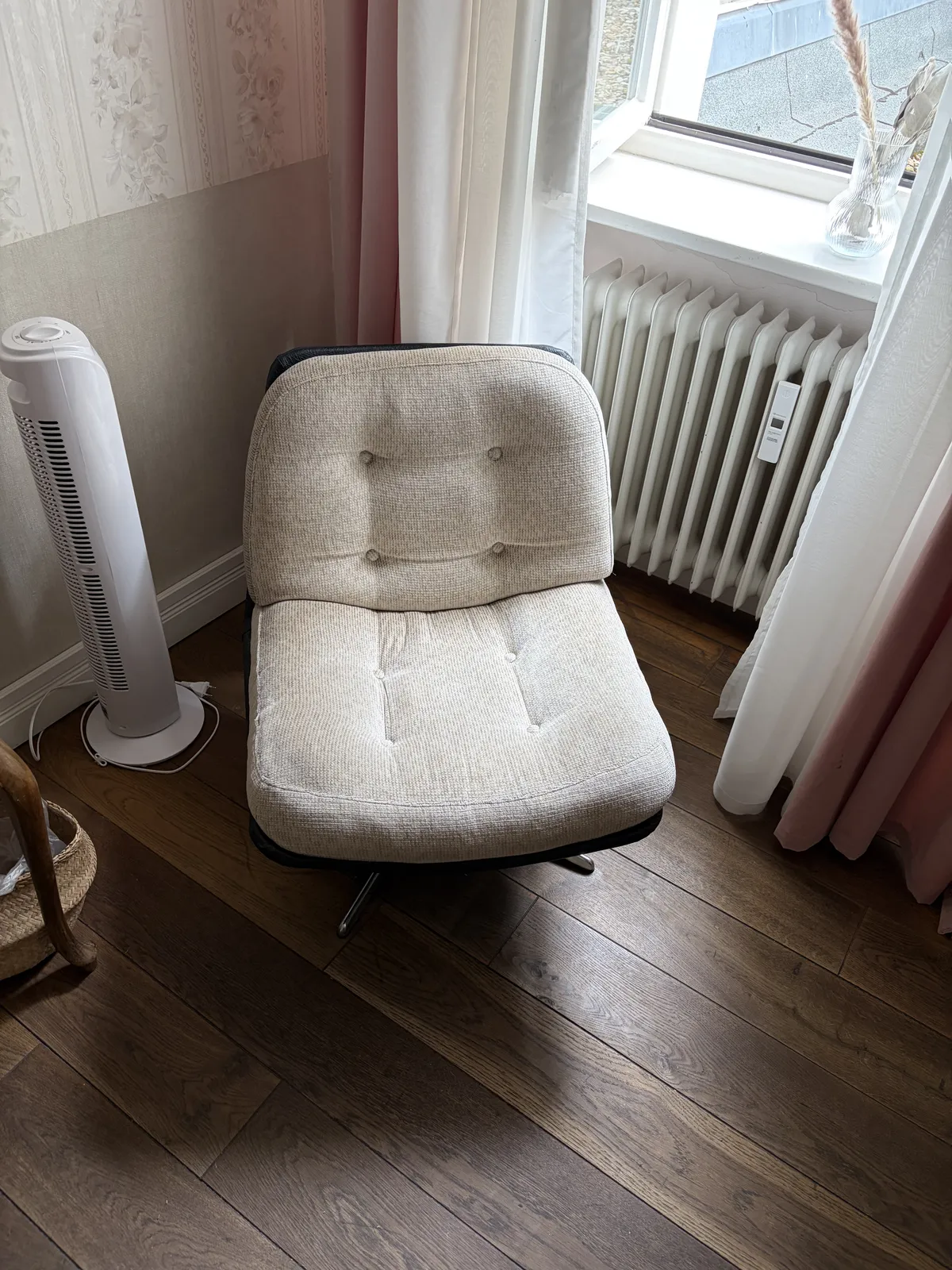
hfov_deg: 53.1
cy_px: 635
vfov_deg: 67.3
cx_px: 476
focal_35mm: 26
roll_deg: -5.5
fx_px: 953
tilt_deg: -43.3
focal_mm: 5.96
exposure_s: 1/122
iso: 100
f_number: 1.6
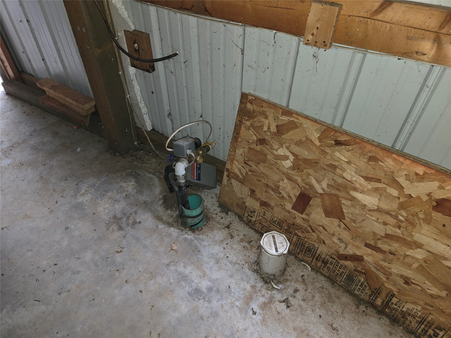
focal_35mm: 23
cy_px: 169
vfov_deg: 58.9
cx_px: 226
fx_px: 300
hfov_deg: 73.9
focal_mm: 5.4
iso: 100
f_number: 1.8
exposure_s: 1/24
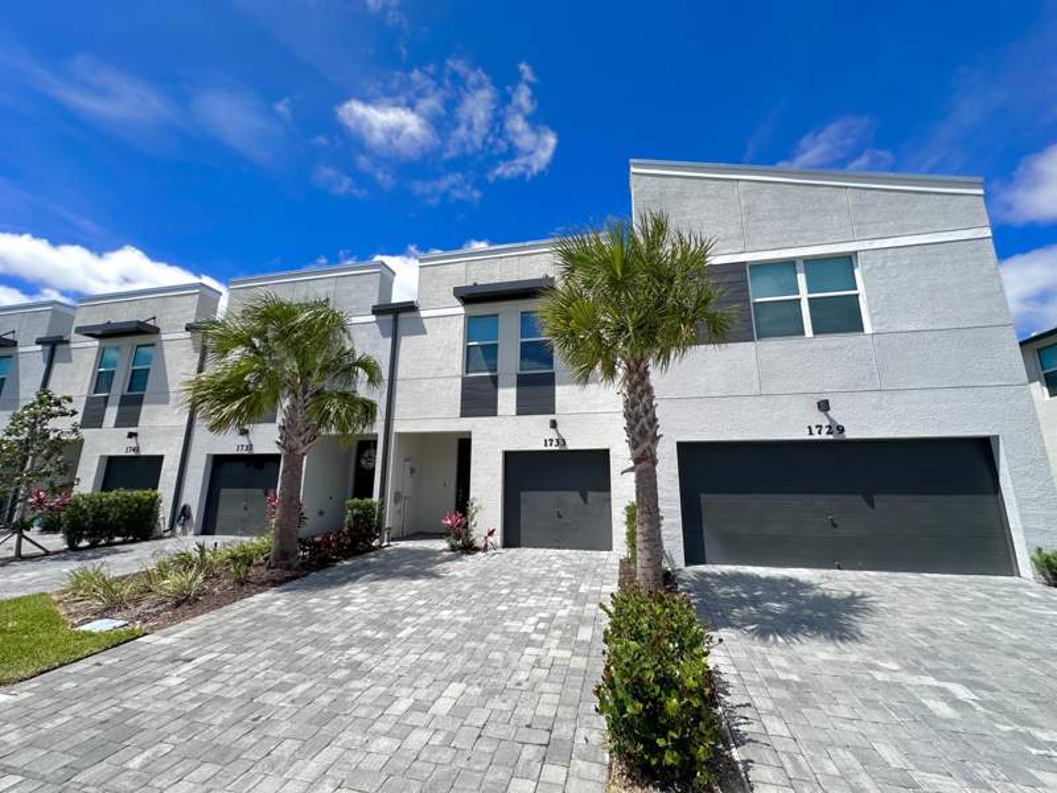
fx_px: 427
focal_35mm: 14
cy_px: 396
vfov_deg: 85.7
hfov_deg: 102.1
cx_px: 528
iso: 50
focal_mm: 2.22
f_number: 2.2
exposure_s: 1/2618
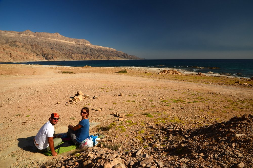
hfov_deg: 73.8
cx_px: 126
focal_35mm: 24
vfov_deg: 53.0
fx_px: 168
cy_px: 84
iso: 100
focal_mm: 16
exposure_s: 1/80
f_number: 11
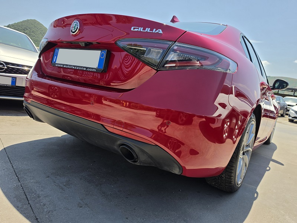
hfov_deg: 73.9
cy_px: 112
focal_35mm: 23
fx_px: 197
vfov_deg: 58.9
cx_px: 148
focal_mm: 6.5
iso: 64
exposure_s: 1/5294
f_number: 1.4
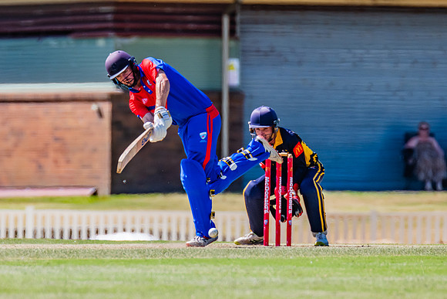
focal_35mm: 929
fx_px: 11534
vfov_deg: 1.5
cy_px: 115
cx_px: 197
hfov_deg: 2.2
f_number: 7.1
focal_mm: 600
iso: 640
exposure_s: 1/2000
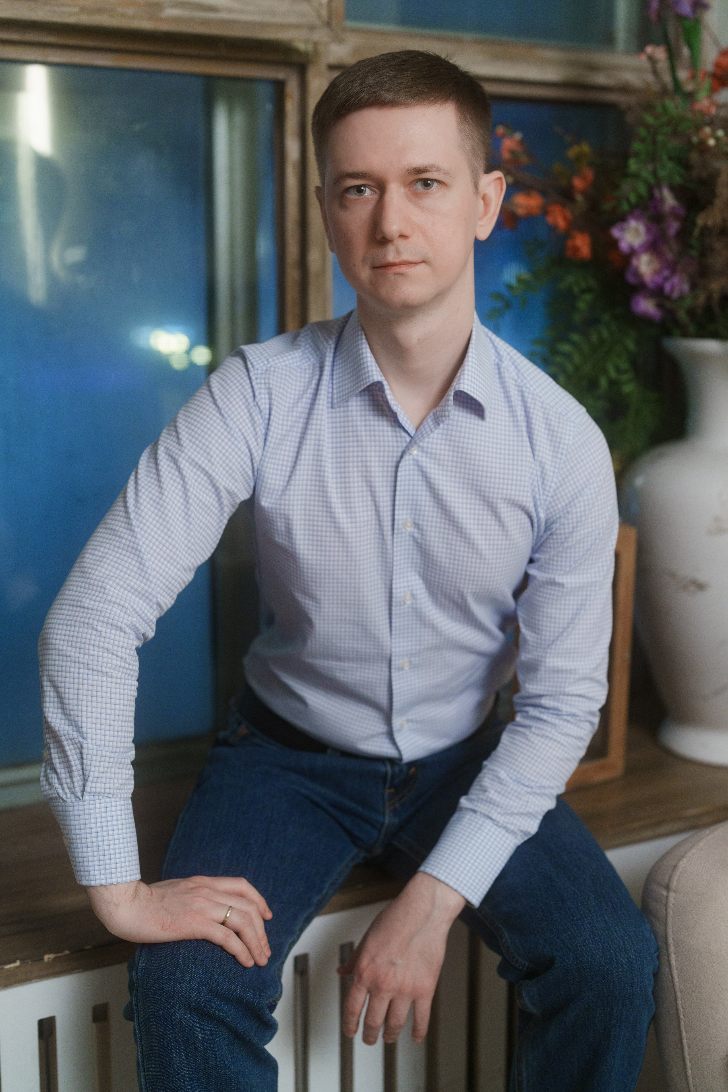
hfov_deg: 27.0
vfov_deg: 39.6
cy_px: 546
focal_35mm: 50
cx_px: 364
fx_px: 1517
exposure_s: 1/80
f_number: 2.2
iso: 1000
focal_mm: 50
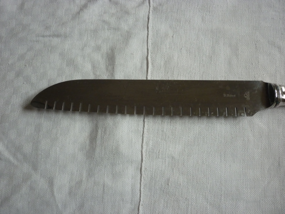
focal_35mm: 33
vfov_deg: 42.9
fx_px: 272
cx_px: 142
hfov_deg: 55.4
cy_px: 107
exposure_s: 1/30
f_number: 2.8
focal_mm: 5.5
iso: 200
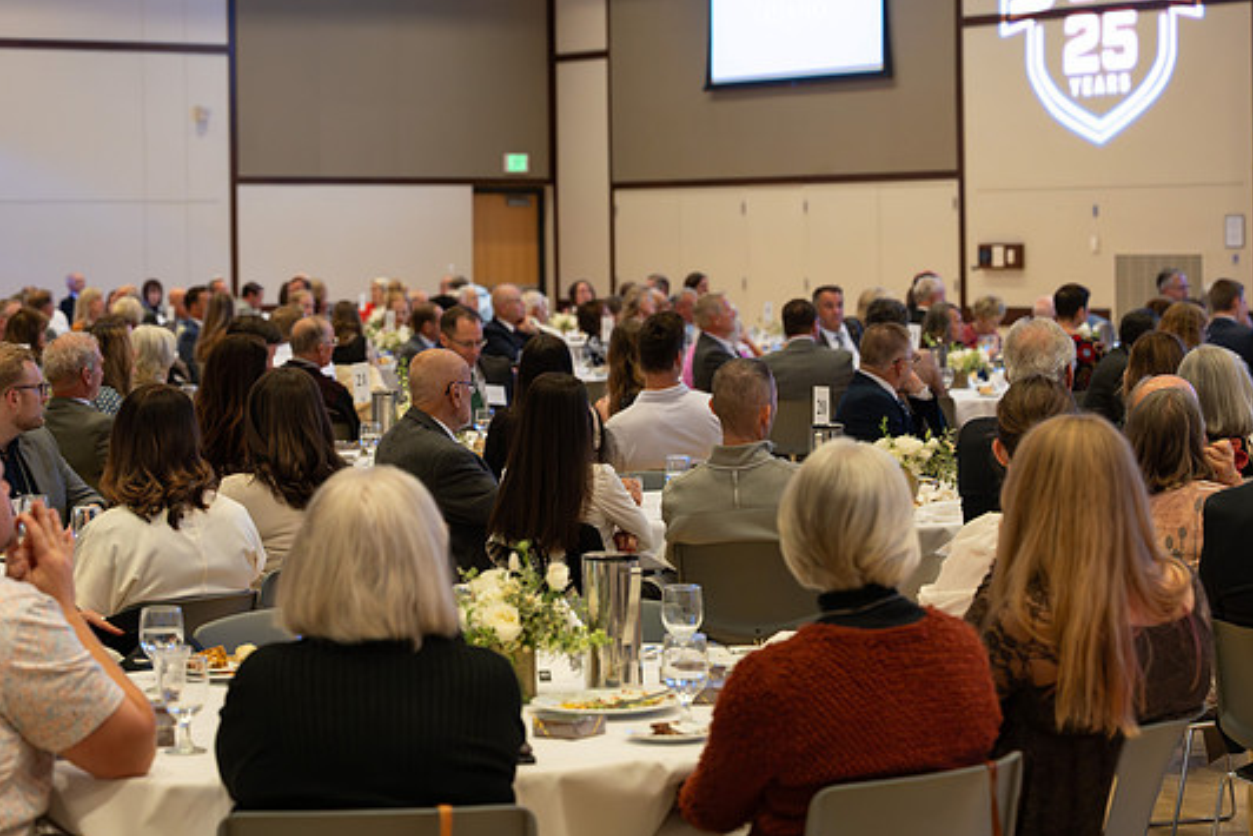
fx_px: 3272
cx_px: 665
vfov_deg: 14.5
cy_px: 316
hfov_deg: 21.7
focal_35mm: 94
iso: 640
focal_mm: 70
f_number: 3.5
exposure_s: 1/60
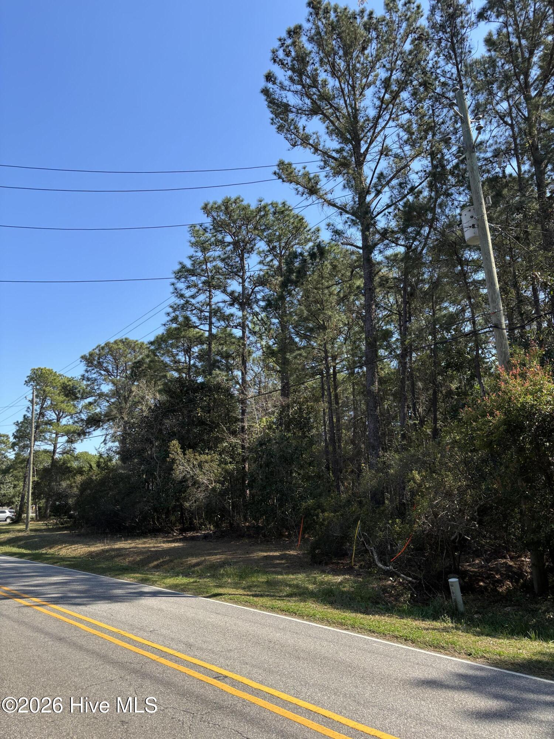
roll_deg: +1.3
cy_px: 370
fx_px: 555
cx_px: 277
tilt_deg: +13.2
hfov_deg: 53.1
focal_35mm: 26
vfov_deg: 67.3
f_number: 1.6
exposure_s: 1/1543
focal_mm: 5.96
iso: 50
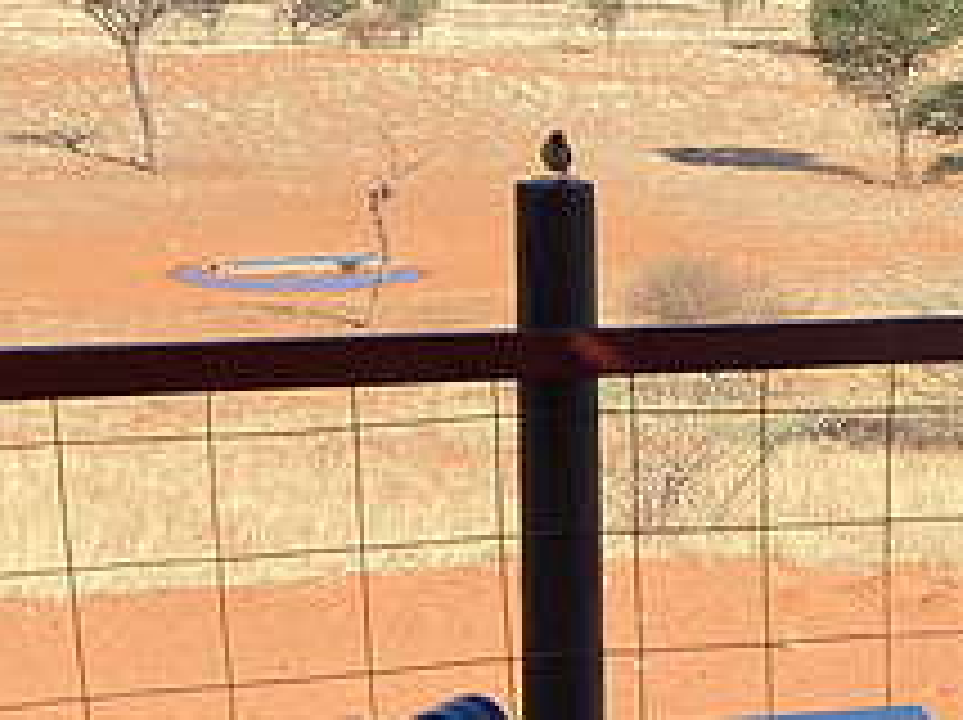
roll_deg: -0.7
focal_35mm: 76
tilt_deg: -12.3
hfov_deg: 24.3
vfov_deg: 19.3
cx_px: 1004
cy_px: 475
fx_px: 2112
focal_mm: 3.99
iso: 20
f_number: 1.8
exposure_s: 1/1263
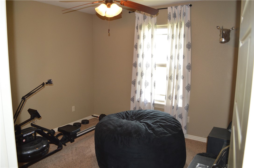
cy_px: 84
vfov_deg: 47.8
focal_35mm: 27
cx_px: 127
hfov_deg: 67.4
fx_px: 190
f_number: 4
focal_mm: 18
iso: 400
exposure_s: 1/60
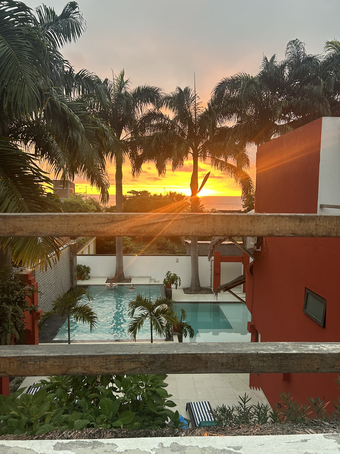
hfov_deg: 53.1
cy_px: 227
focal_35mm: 26
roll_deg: -3.0
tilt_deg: -4.0
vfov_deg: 67.3
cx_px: 170
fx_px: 340
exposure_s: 1/100
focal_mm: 5.7
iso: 125
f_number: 1.5
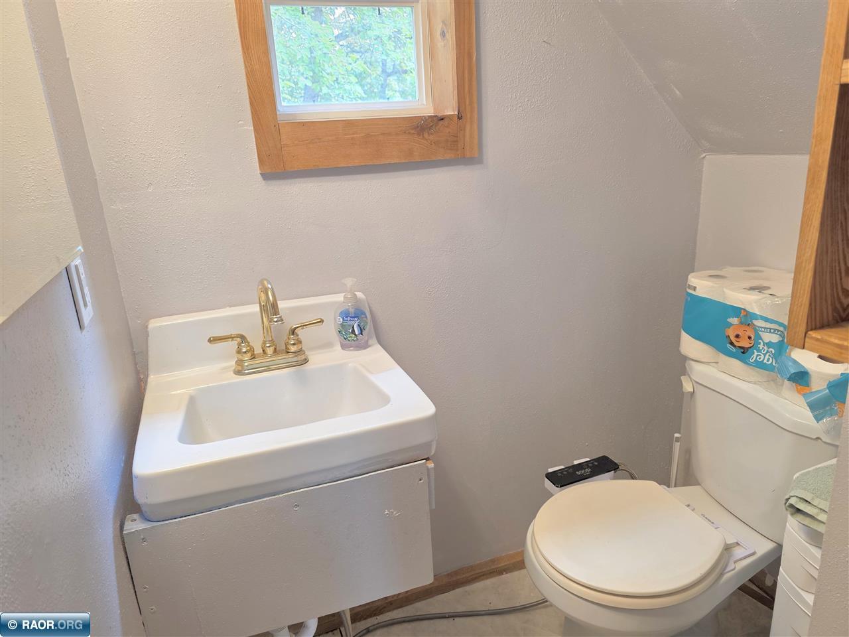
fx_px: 564
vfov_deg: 58.9
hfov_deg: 73.9
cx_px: 424
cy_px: 318
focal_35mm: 23
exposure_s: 1/120
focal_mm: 6.3
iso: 100
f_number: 1.7
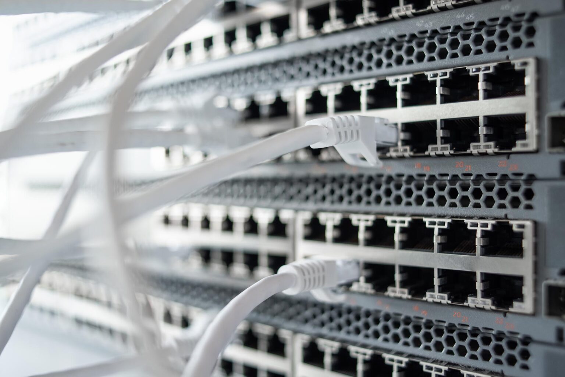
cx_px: 282
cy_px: 188
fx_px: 549
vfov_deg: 37.9
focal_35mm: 35
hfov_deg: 54.4
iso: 500
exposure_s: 1/50
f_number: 3.5
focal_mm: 35
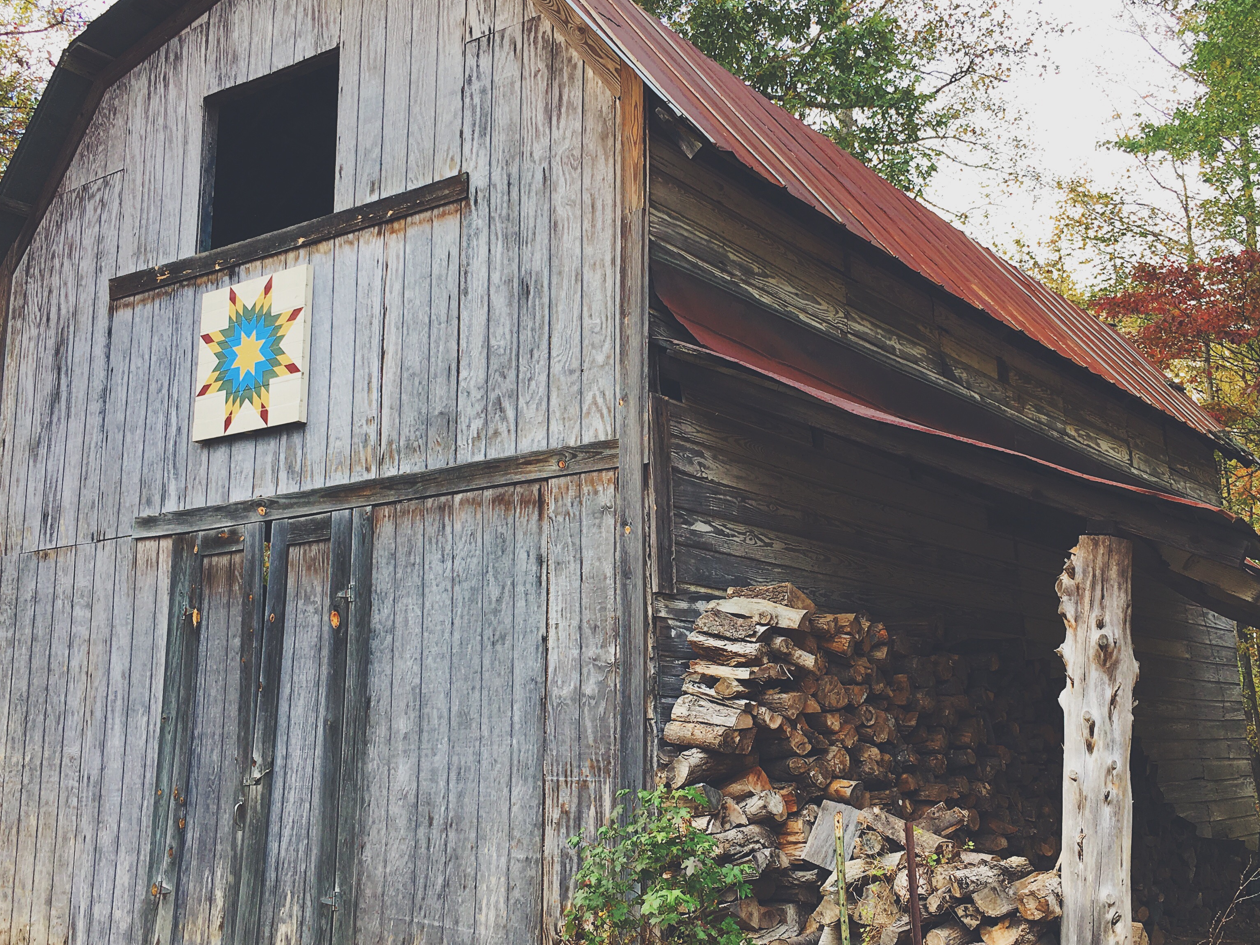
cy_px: 483
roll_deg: -0.6
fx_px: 1383
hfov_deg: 48.9
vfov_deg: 37.7
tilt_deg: +11.6
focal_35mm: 38
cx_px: 702
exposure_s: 1/210
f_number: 2.2
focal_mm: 4.15
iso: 25
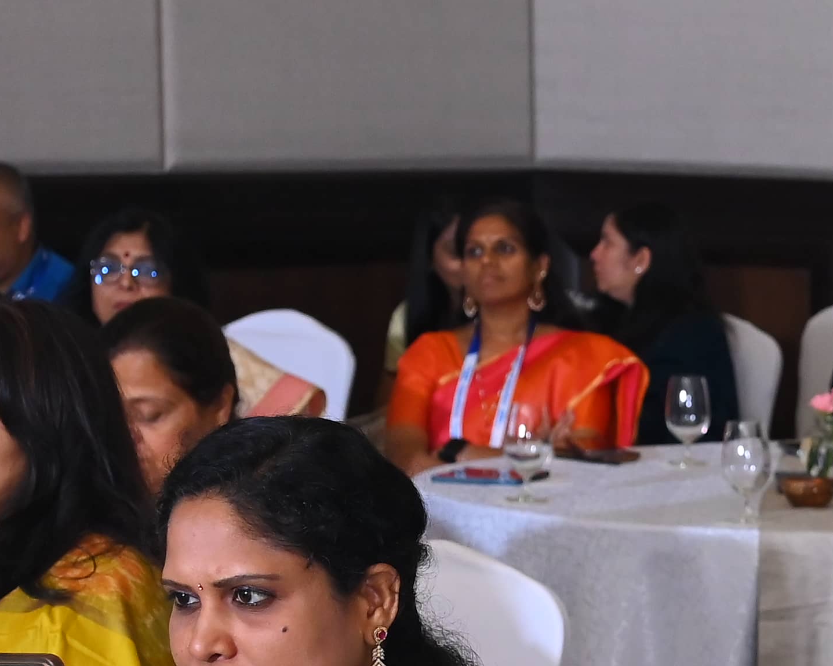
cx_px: 1407
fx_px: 3796
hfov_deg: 11.7
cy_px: 701
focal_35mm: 154
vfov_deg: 9.9
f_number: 5
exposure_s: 1/160
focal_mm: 39
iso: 1600
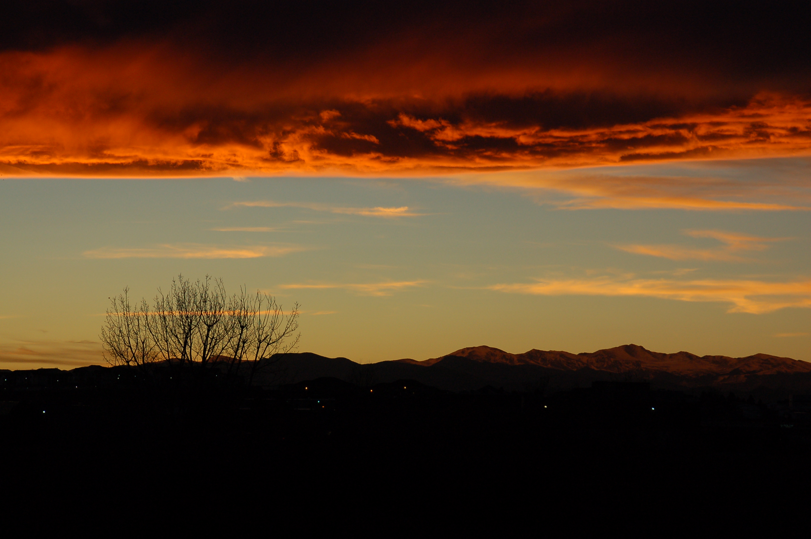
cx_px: 406
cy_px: 270
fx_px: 2870
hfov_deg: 16.1
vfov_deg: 10.7
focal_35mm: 128
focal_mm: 85
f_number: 10
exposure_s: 1/160
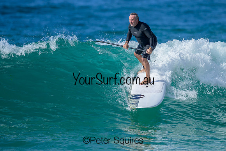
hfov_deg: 2.1
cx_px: 136
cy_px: 69
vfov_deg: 1.4
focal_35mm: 965
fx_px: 6059
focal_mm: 800
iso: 280
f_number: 6.3
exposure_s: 1/2000
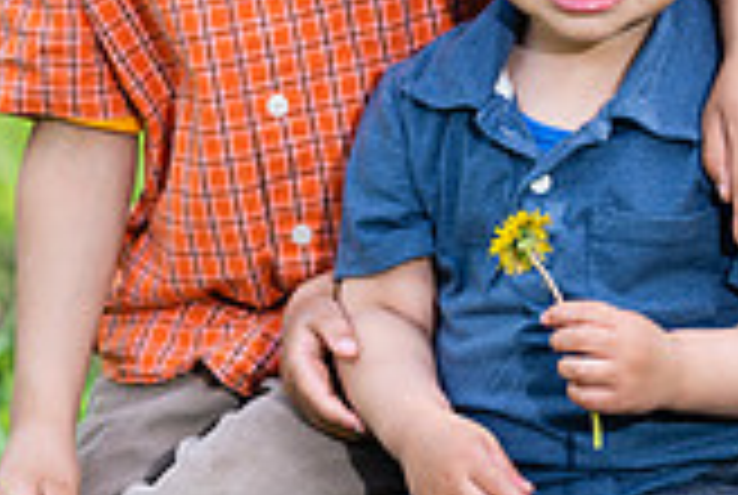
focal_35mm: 300
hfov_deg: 6.8
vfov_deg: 4.6
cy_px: -61
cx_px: 770
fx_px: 6161
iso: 100
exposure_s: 1/200
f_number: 5
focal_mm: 85
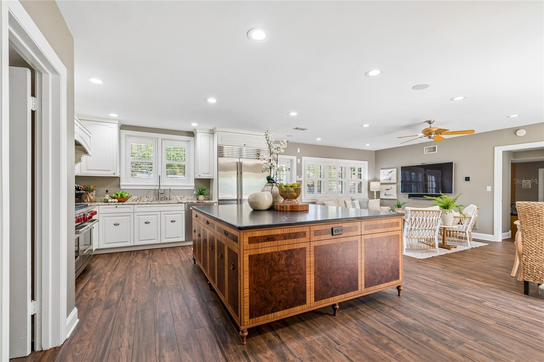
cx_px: 272
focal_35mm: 15
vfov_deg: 77.3
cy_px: 181
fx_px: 227
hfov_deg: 100.4
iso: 100
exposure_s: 1/10
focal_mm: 10
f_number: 5.6
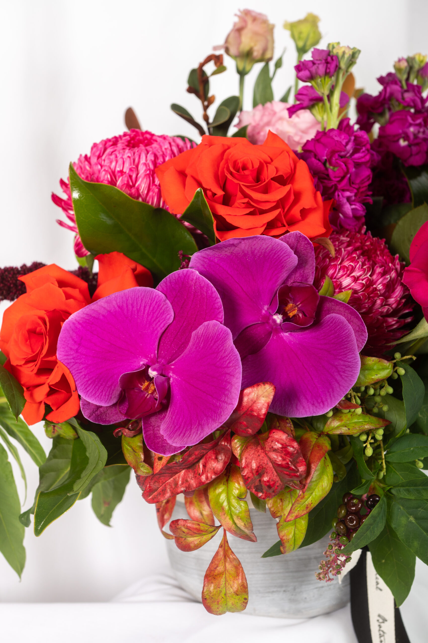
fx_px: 1107
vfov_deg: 32.4
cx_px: 214
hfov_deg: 21.9
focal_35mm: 62
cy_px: 322
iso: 250
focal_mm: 62
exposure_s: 1/200
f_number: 7.1
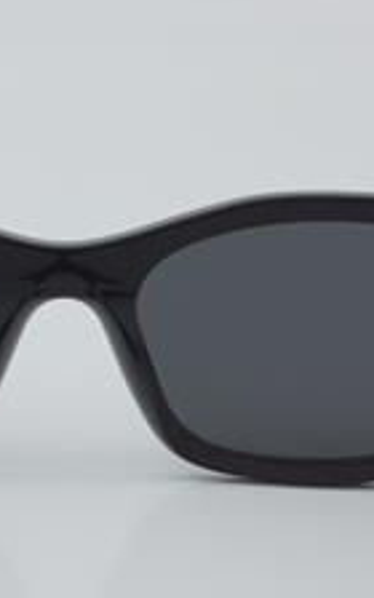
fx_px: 2445
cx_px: 61
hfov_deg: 8.7
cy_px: 336
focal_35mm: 150
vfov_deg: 14.0
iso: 100
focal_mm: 55
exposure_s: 1/4
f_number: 32
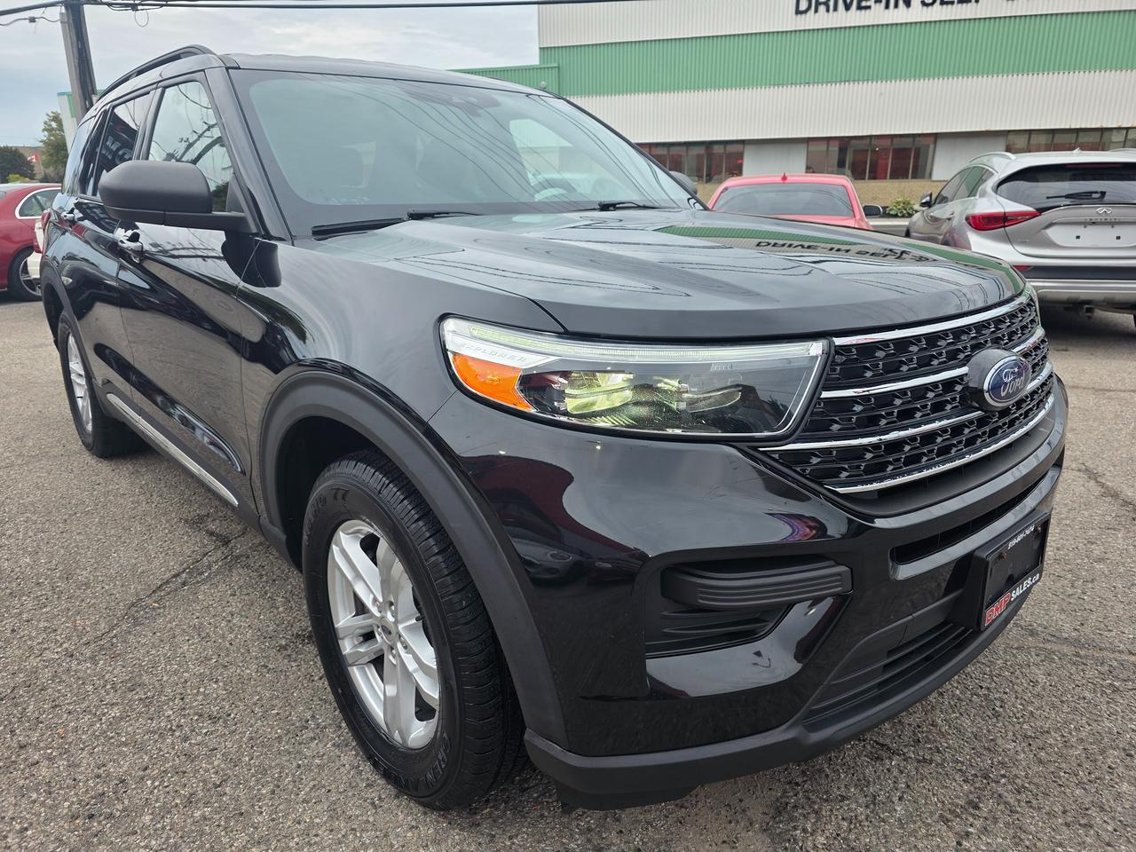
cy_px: 426
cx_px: 568
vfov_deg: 58.9
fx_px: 755
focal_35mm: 23
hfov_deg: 73.9
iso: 16
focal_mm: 6.3
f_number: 1.7
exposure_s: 1/66.7
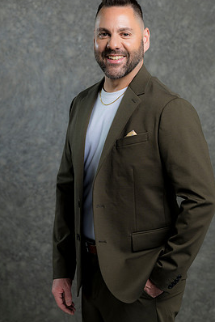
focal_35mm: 96
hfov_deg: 14.3
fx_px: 858
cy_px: 157
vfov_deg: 21.2
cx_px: 118
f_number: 5
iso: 125
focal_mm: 85
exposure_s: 1/200
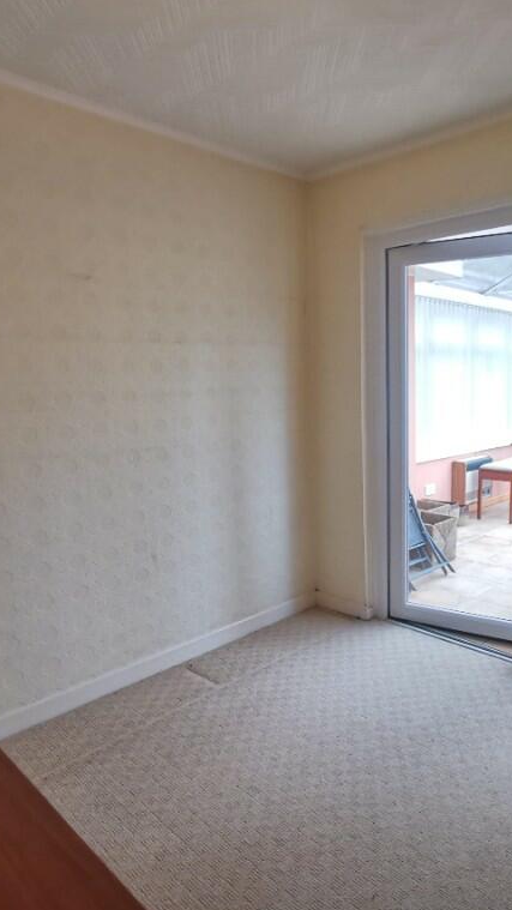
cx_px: 354
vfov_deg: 74.0
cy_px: 458
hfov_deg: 45.1
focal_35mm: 25
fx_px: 603
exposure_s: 1/50
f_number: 2.2
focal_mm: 2.26
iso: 400
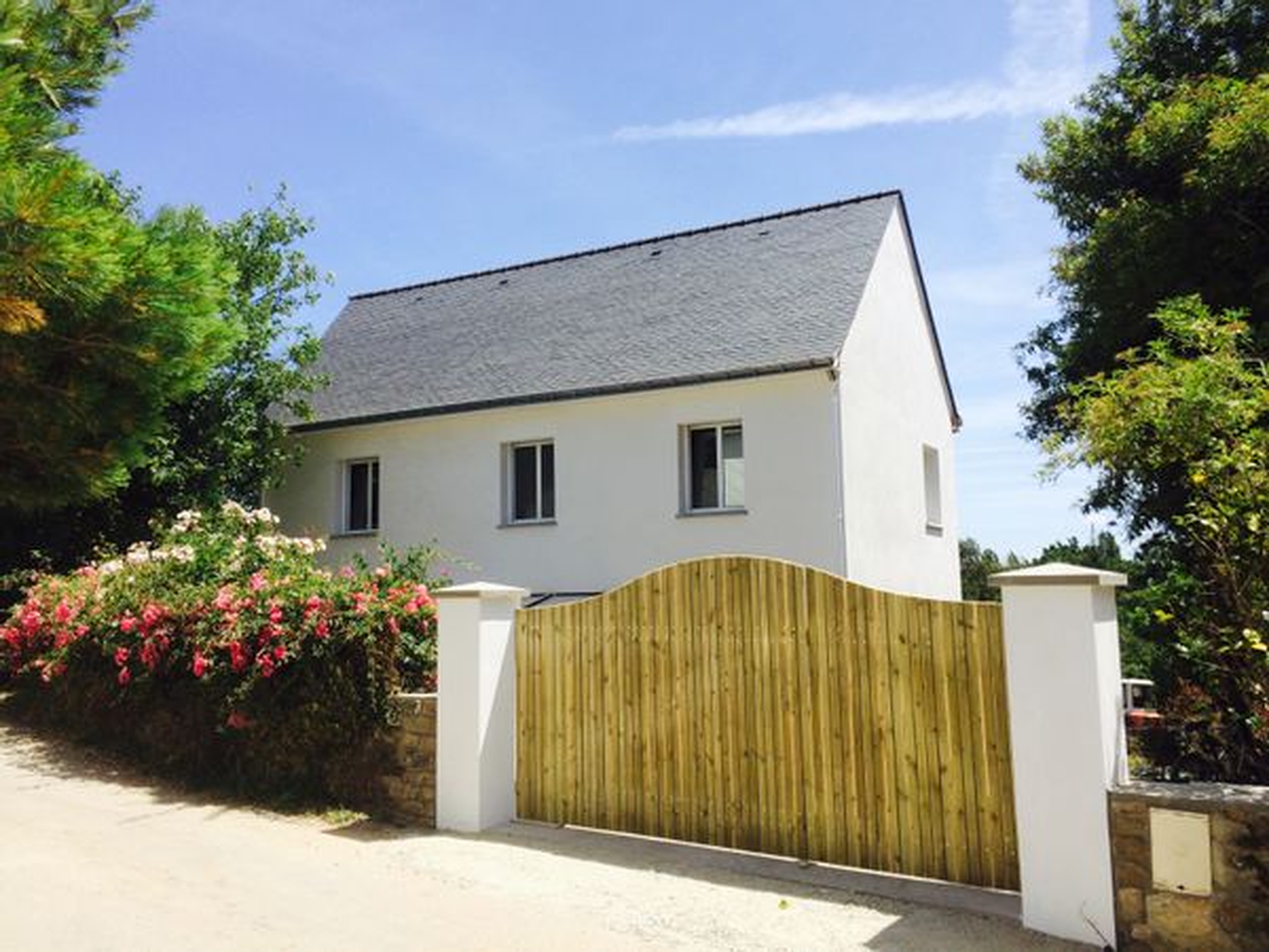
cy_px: 476
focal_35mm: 29
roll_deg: +0.5
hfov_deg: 61.7
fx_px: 1063
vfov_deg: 48.2
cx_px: 634
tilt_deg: +5.7
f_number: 2.2
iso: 32
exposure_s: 1/2283
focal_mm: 4.15
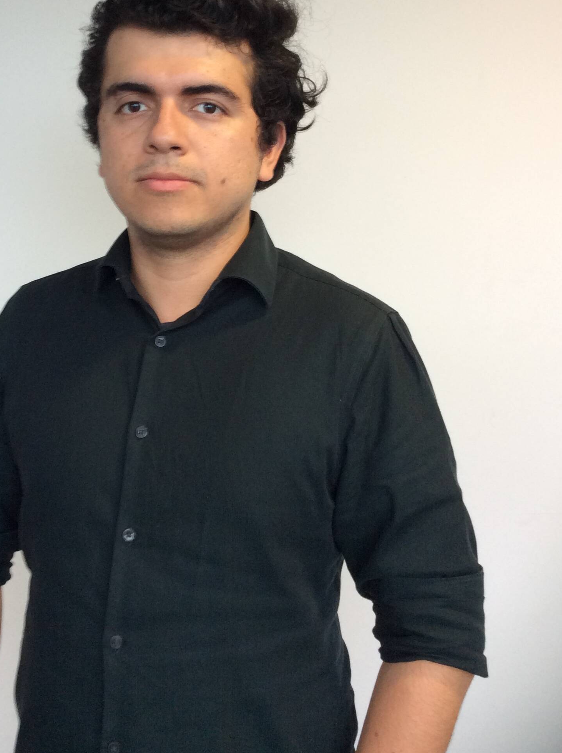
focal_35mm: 43
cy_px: 279
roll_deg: -0.3
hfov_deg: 33.4
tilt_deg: -3.3
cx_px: 219
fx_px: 933
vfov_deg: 43.5
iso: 64
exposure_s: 1/25
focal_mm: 3.3
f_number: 2.4
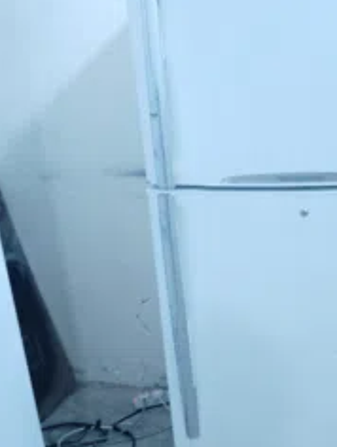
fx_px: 634
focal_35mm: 49
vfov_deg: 38.8
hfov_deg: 29.2
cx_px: 261
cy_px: 220
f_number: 1.8
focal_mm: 4.25
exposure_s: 1/50
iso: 442
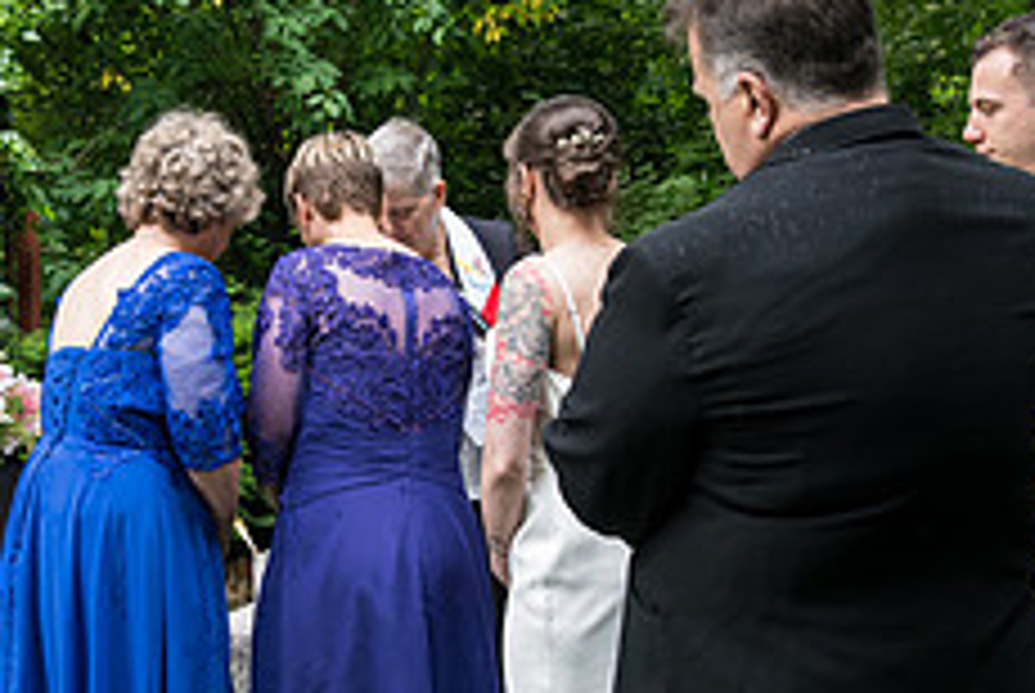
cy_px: 412
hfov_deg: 27.5
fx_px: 2101
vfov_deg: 18.7
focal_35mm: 73
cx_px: 351
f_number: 4
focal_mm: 29
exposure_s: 1/400
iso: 1000
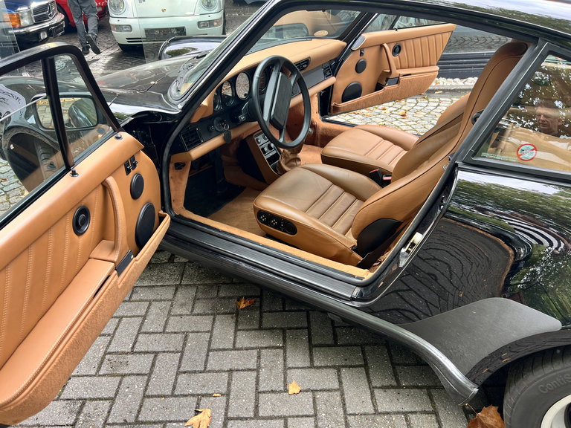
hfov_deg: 67.3
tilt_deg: -31.9
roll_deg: +3.1
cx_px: 286
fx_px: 429
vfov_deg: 53.1
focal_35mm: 26
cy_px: 214
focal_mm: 5.7
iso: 50
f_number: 1.5
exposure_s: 1/121
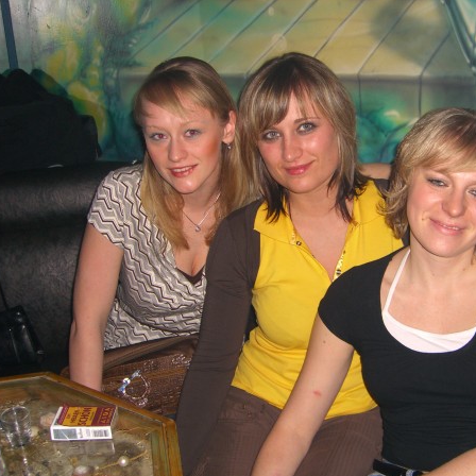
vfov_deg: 37.6
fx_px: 700
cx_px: 307
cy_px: 238
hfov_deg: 37.2
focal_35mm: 45
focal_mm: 7.9
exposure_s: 1/60
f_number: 2.8
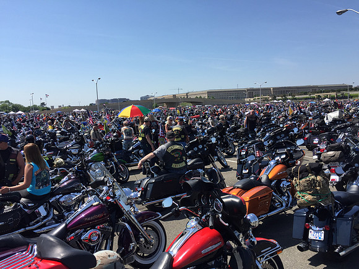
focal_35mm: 29
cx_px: 180
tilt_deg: -4.5
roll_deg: +1.9
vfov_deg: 48.2
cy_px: 134
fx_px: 301
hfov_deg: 61.7
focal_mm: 4.15
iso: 32
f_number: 2.2
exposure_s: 1/1799
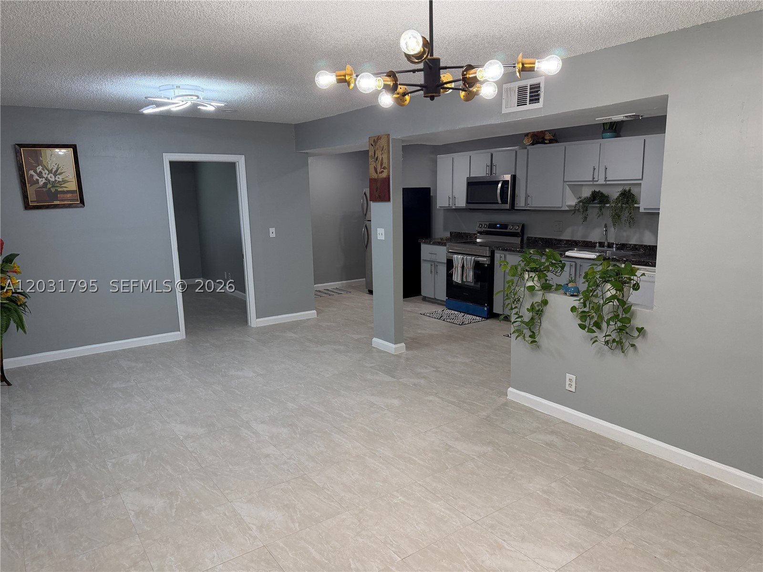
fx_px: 529
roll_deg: +0.3
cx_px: 382
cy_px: 286
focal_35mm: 24
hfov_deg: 71.6
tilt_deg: -9.7
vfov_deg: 56.8
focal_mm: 6.76
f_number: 1.78
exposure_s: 1/143
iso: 200
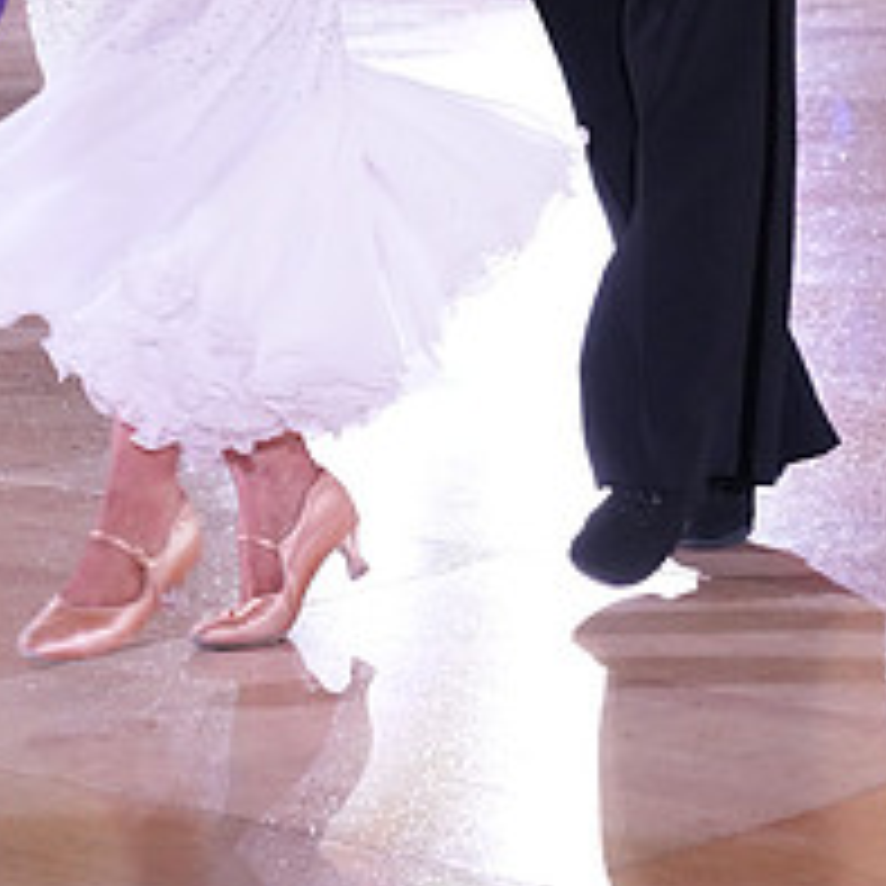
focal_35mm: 130
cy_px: -333
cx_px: 236
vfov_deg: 12.9
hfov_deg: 13.4
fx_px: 3764
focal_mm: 52
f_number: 5
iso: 2500
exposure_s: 1/250
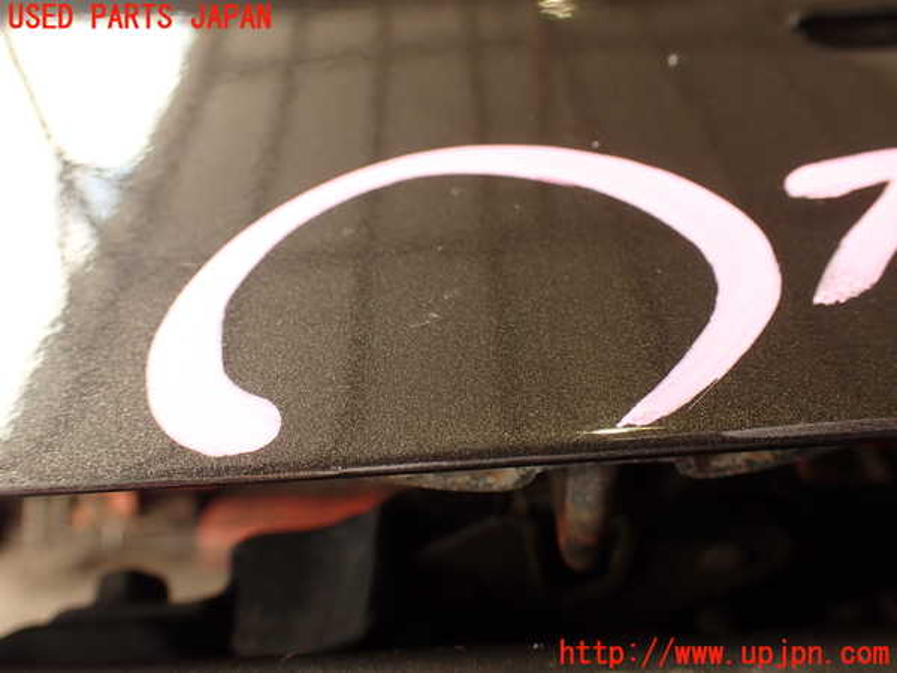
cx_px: 448
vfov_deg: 46.8
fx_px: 777
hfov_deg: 60.0
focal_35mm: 30
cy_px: 336
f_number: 3.2
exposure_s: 1/60
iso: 100
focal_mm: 5.4
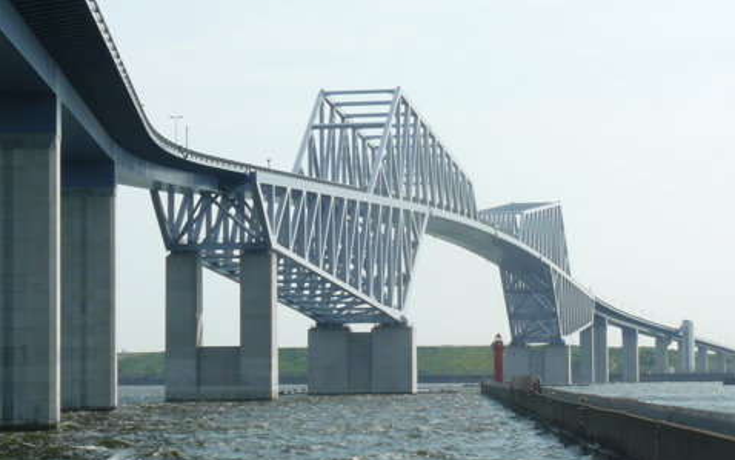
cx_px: 368
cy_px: 265
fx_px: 2304
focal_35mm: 115
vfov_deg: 11.4
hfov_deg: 18.1
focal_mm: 12
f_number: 6.3
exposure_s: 1/500
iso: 100
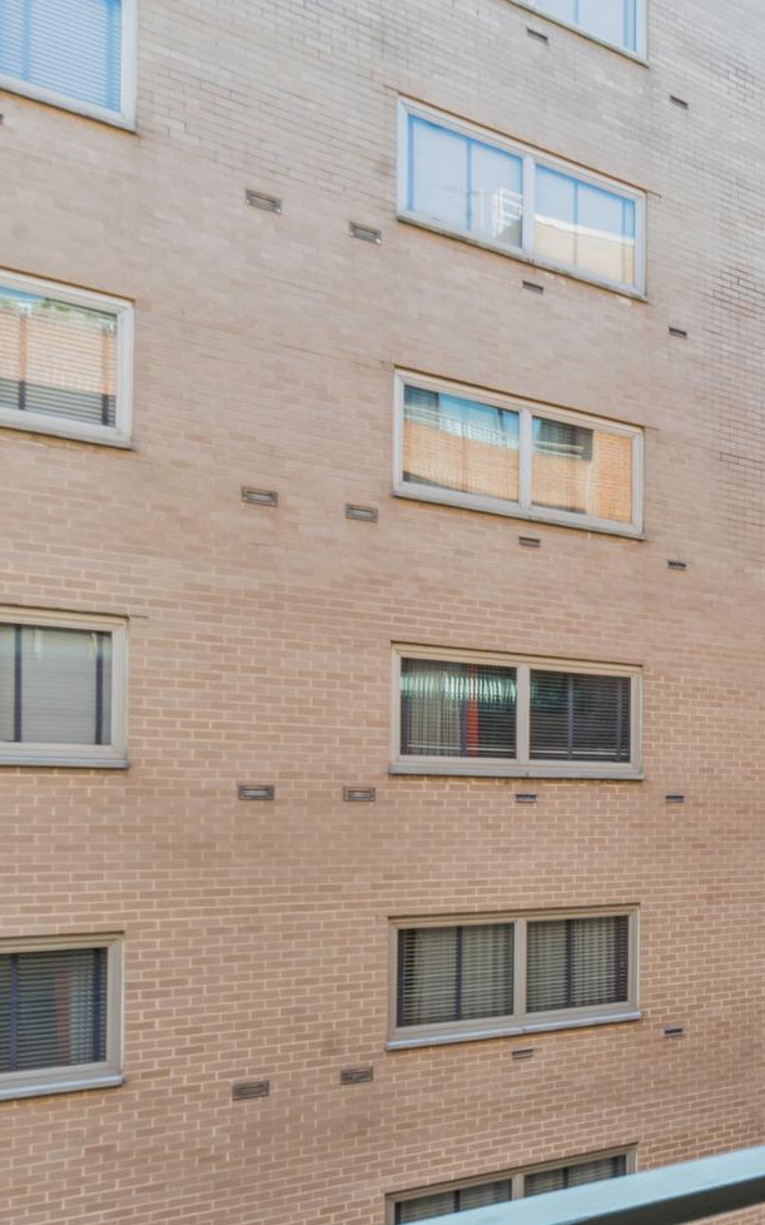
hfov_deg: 28.2
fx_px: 1068
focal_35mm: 32
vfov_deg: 58.6
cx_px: 1108
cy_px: 793
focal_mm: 10
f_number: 20
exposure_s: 1/4
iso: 200
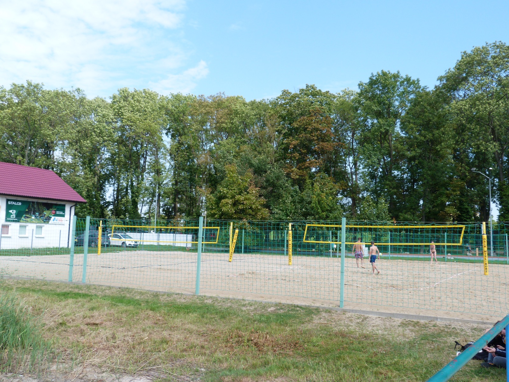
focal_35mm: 32
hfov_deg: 56.8
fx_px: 471
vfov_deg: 44.2
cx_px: 254
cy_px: 191
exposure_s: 1/250
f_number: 4.5
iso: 80
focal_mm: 5.8
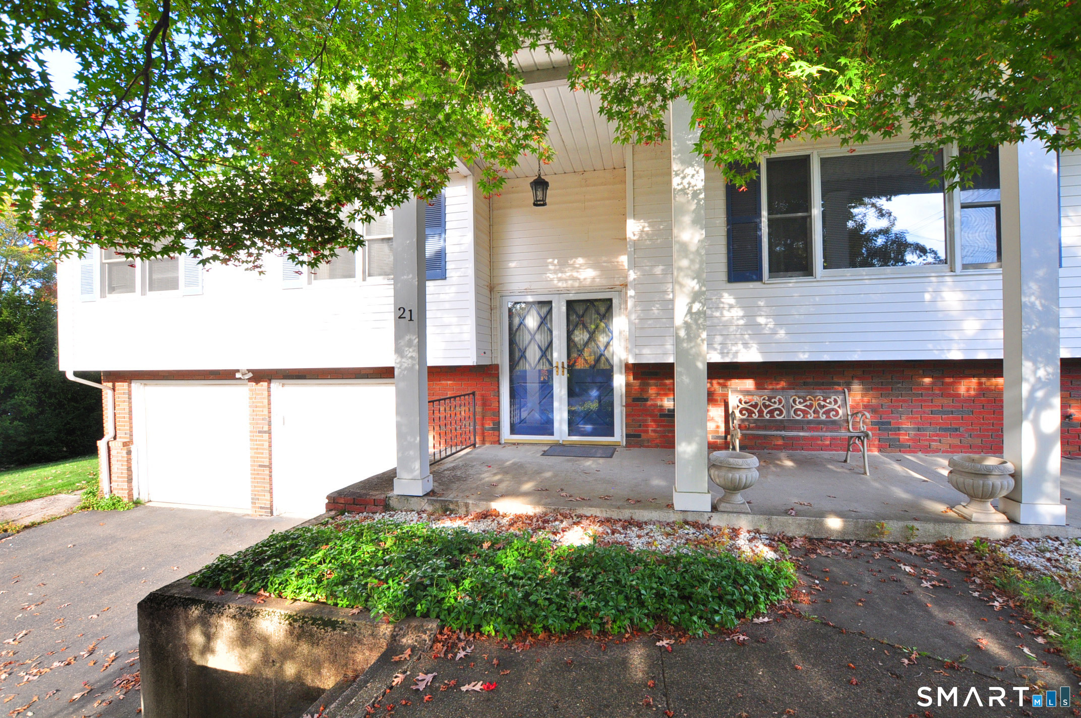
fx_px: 450
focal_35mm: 15
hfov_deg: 100.5
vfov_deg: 77.2
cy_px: 359
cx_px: 540
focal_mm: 10
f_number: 8
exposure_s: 1/80
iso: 320
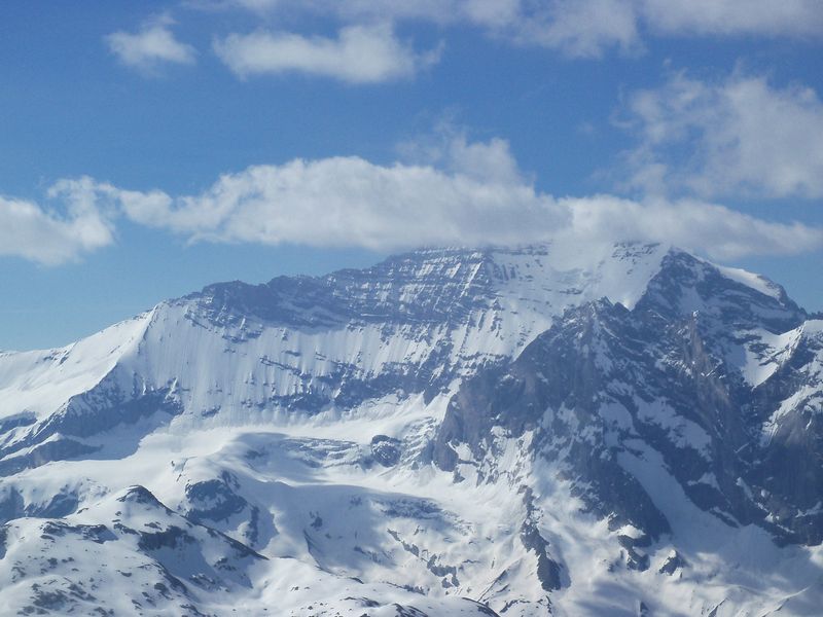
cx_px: 412
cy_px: 308
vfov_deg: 16.4
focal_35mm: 90
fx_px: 2140
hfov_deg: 21.8
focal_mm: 16
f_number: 6.8
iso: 80
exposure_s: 1/800
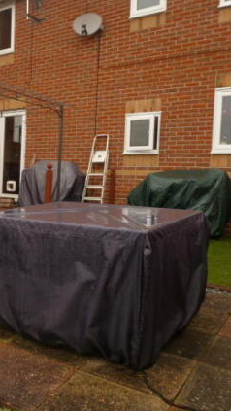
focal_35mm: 36
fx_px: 392
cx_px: -46
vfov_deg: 55.3
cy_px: 203
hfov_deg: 28.6
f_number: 3.3
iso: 100
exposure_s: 1/100
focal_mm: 4.3
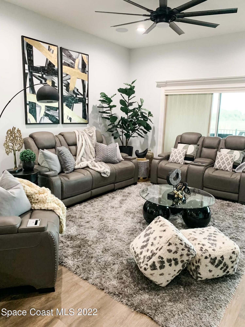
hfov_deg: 53.1
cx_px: 122
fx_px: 245
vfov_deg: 67.3
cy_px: 164
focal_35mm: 26
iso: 320
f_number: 1.8
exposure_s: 1/60
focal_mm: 4.25
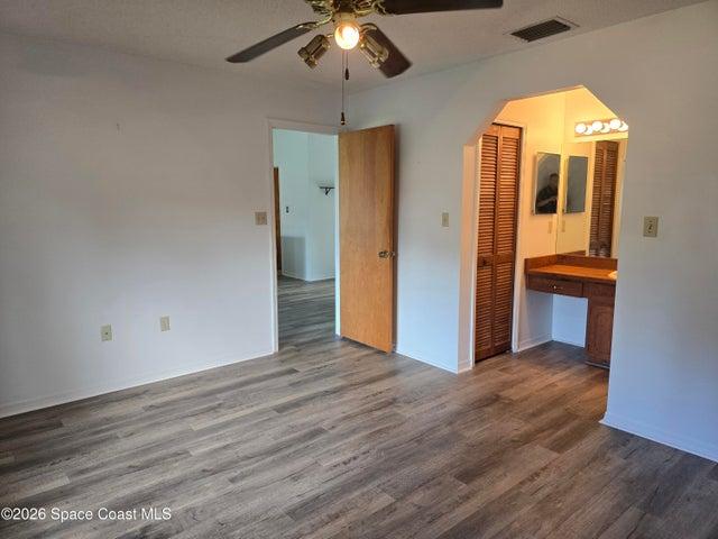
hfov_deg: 73.9
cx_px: 359
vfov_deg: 58.9
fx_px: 477
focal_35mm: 23
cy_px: 270
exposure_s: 1/120
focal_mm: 6.3
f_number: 1.7
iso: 200
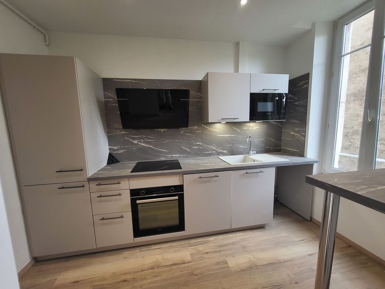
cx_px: 192
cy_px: 144
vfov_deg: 89.9
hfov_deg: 106.2
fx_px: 145
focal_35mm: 13
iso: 100
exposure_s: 1/50
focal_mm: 1.74
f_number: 2.2
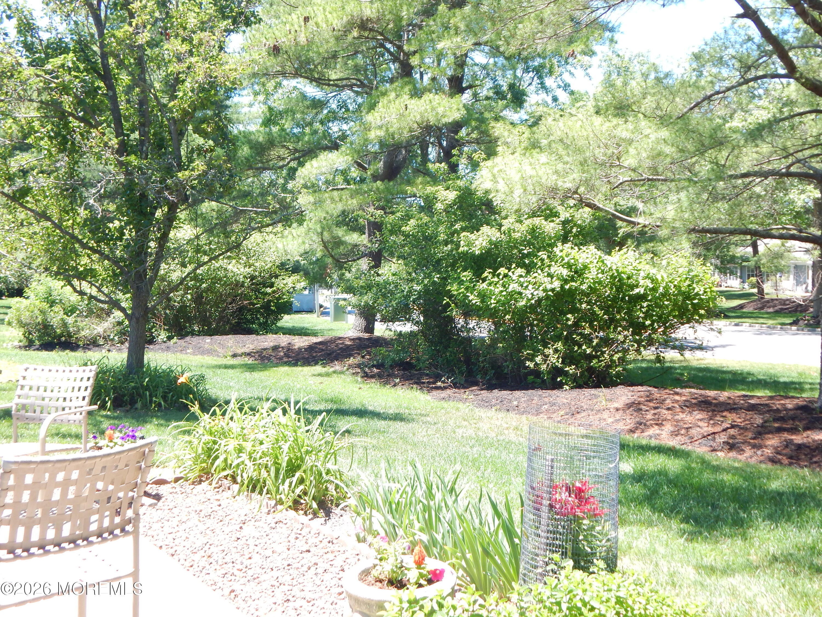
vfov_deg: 37.7
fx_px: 902
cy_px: 308
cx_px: 411
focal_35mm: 38
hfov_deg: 49.0
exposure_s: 1/200
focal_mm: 6.8
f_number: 3.4
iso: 125
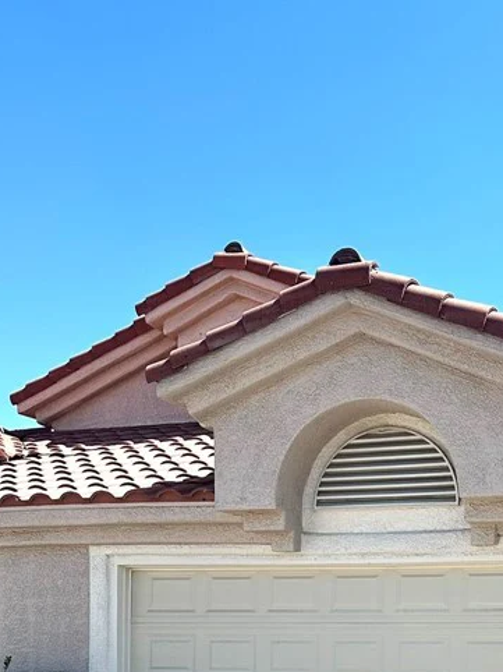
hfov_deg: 26.9
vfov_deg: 34.4
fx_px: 989
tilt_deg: +0.1
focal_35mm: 51
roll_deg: -1.0
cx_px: 504
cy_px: 658
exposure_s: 1/5848
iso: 80
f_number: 1.78
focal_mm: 6.86
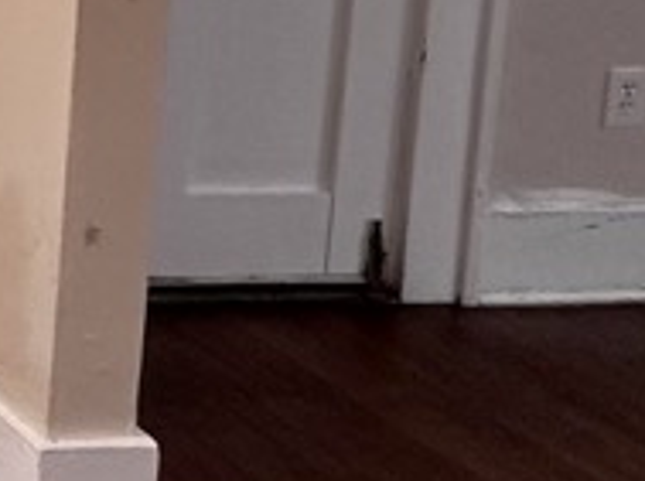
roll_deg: +2.4
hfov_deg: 13.2
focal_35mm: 95
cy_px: -75
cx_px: -1034
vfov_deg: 15.0
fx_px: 1767
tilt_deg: -9.5
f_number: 2.2
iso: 125
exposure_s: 1/99
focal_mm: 2.22
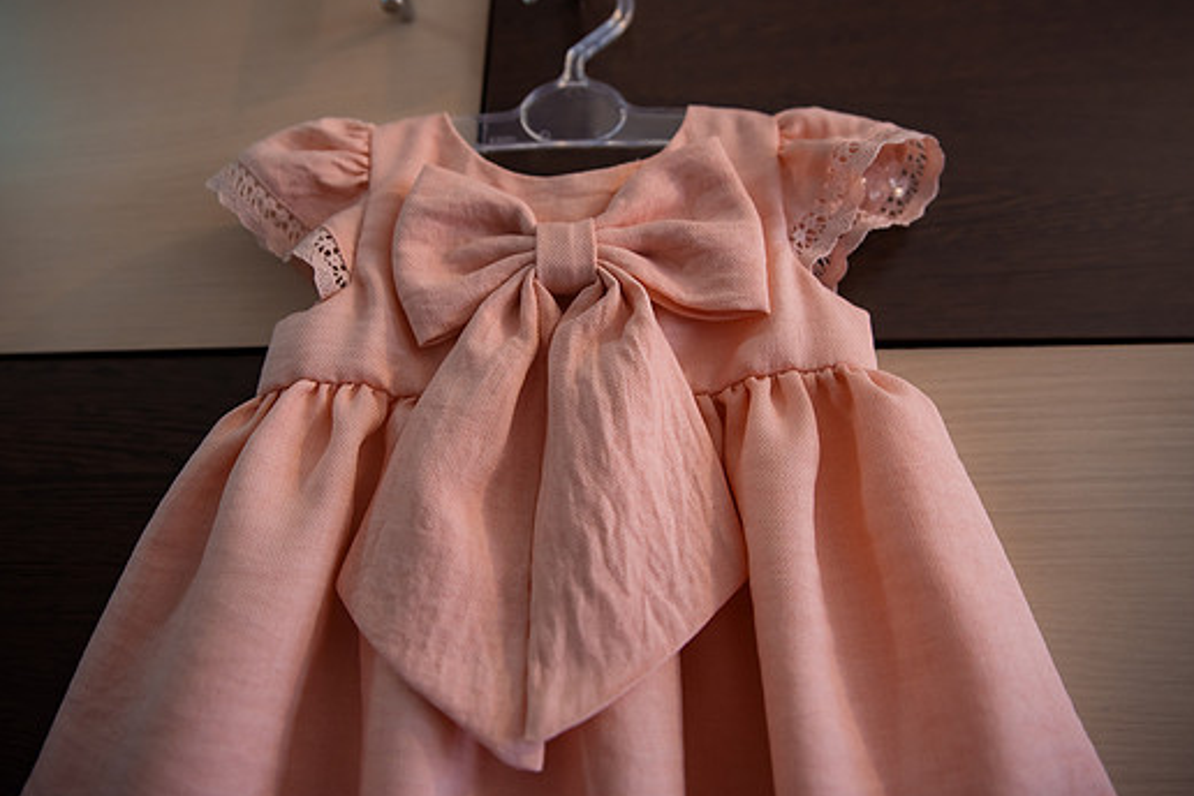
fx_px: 895
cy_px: 364
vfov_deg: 47.9
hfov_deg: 67.4
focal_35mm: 27
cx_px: 595
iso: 1250
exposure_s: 1/250
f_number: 2.8
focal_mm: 24
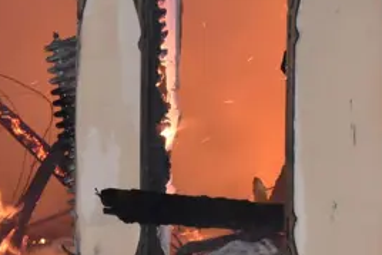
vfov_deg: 4.6
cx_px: 98
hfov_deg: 7.0
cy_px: 130
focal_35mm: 296
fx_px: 3142
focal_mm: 60
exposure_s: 1/60
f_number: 5
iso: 6400
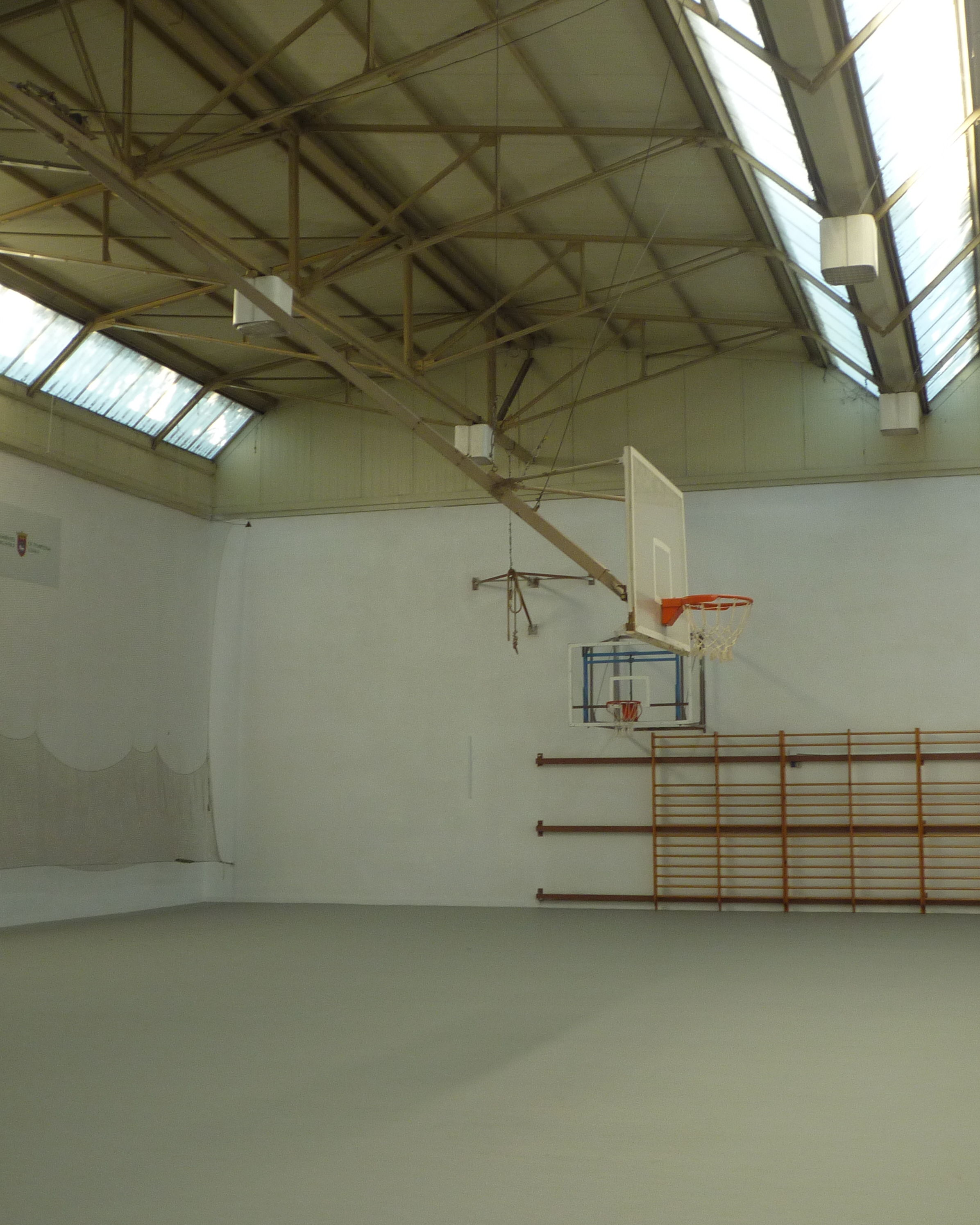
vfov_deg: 39.5
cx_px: 524
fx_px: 1704
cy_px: 613
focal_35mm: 47
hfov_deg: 32.1
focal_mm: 6.3
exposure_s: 1/30
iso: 125
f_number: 3.8
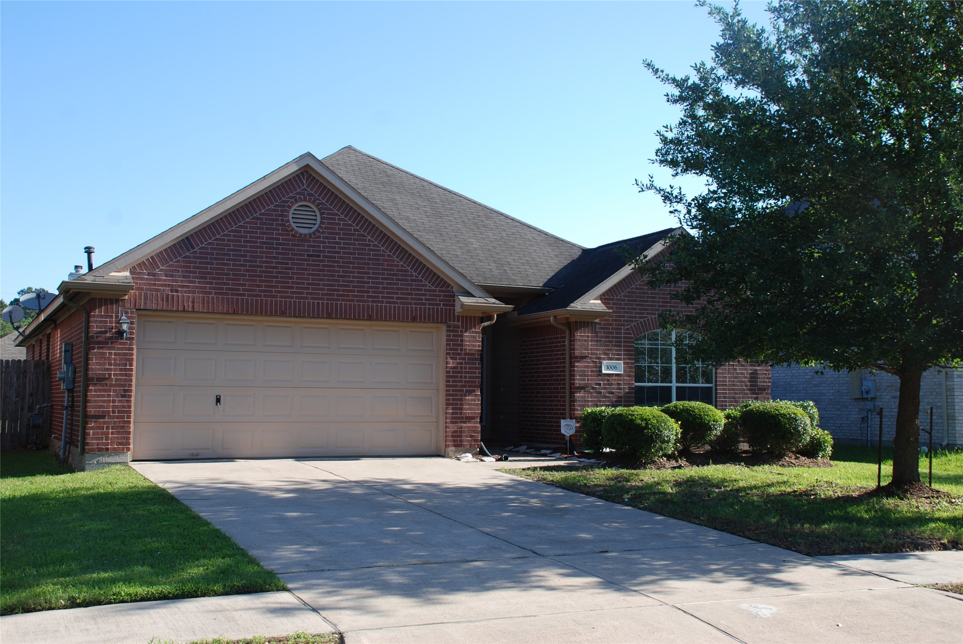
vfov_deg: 34.3
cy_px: 322
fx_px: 1044
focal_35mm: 39
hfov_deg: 49.5
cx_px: 482
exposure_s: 1/125
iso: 100
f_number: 5.6
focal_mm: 26
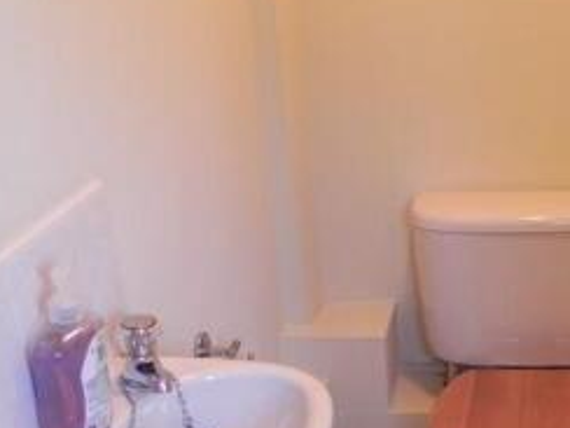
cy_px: 329
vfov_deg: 23.4
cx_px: 508
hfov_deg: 29.9
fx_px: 1021
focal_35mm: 62
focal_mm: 4.6
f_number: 2.8
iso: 354
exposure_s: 1/30
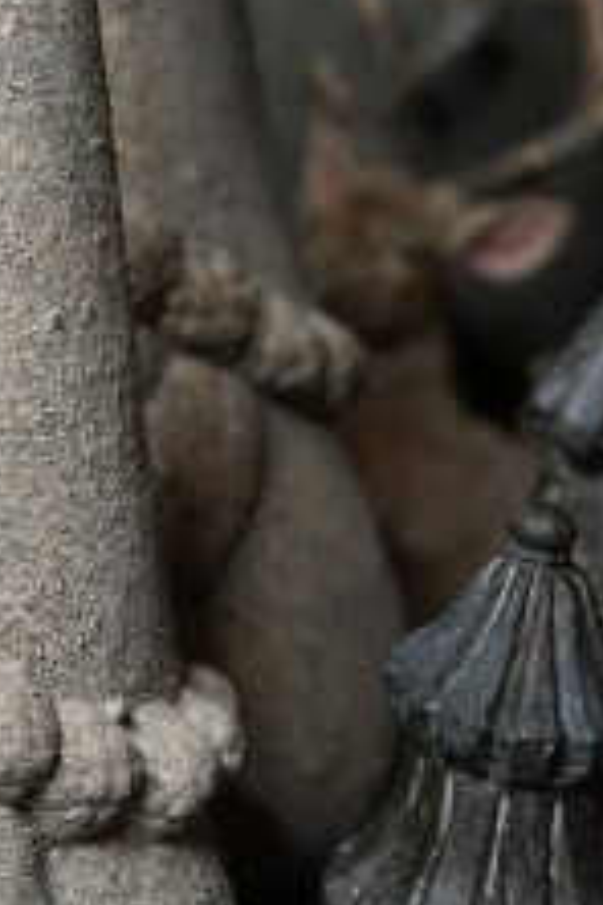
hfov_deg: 12.3
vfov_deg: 18.4
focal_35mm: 111
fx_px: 2789
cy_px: 448
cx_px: 130
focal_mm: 41
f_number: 4
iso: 6400
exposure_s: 1/90
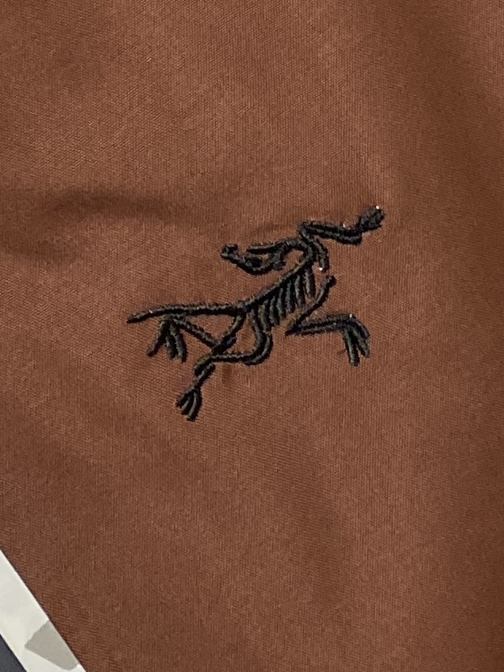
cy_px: 336
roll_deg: +28.2
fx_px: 505
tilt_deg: -17.1
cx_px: 252
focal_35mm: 26
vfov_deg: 67.3
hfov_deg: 53.1
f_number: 1.8
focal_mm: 4.25
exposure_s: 1/110
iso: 125
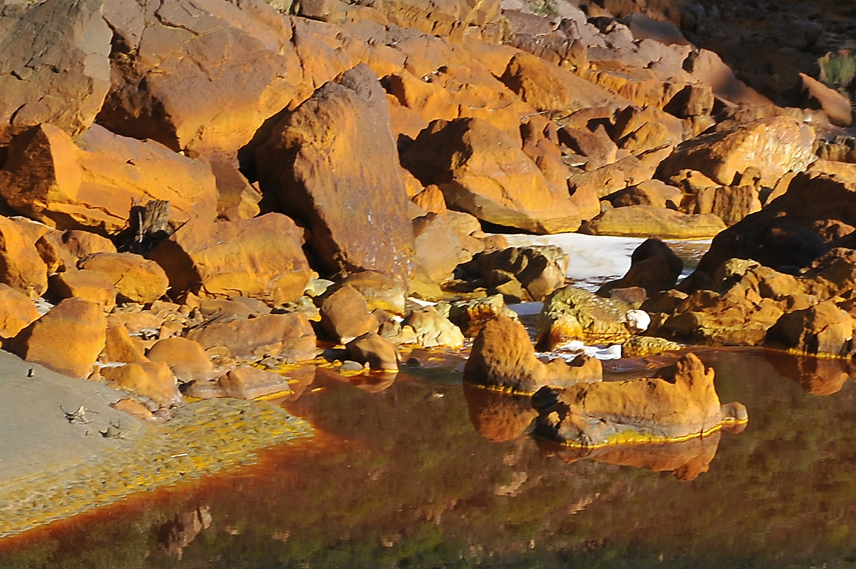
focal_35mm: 119
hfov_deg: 17.1
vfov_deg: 11.5
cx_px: 171
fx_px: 2826
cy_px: 377
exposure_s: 1/60
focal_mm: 28
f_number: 11
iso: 200
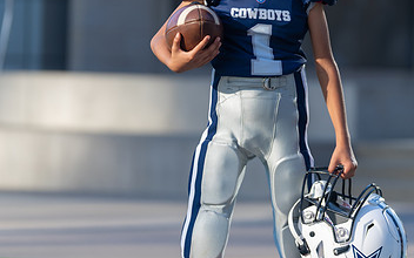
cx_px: 275
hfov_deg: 9.3
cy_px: 45
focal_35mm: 225
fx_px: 2539
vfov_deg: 5.8
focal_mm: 134
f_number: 3.2
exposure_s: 1/500
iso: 100
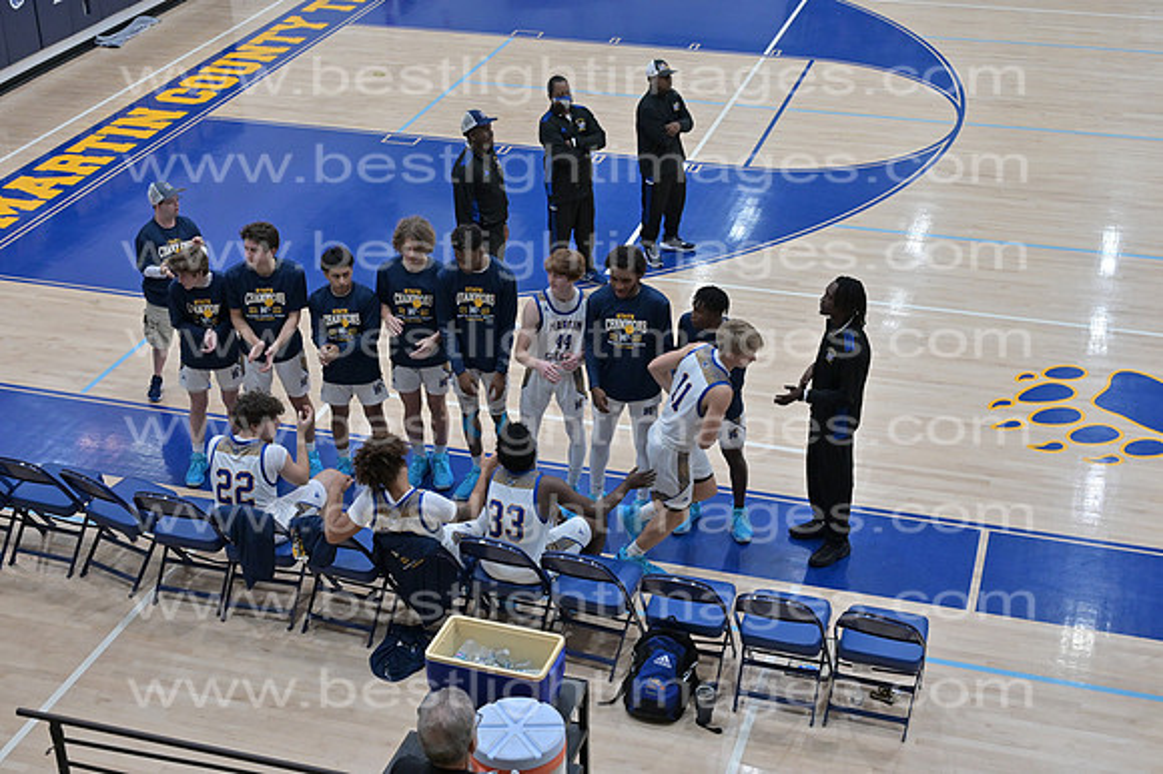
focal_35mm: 50
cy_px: 387
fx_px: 1614
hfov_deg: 39.6
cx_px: 582
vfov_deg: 27.0
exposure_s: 1/400
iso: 3600
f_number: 4
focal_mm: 50
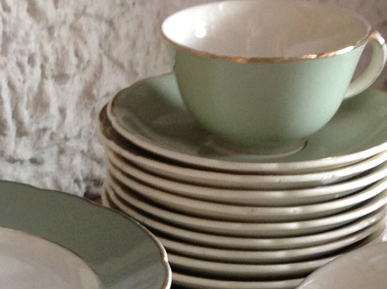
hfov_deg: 18.7
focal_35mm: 105
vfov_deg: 13.6
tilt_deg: -31.7
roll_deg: -1.4
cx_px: 163
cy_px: 367
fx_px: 1172
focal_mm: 4.28
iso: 160
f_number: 2.4
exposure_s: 1/15
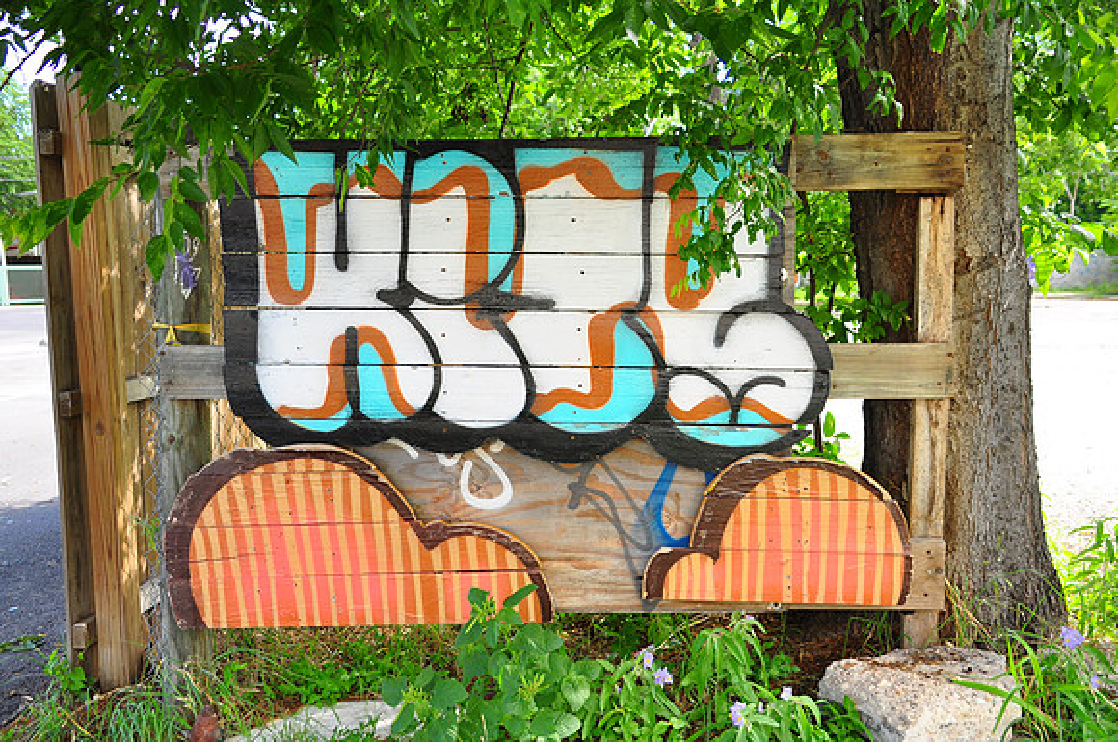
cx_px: 559
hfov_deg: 53.2
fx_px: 1116
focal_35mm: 36
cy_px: 371
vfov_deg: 36.8
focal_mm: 24
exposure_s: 1/125
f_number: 4
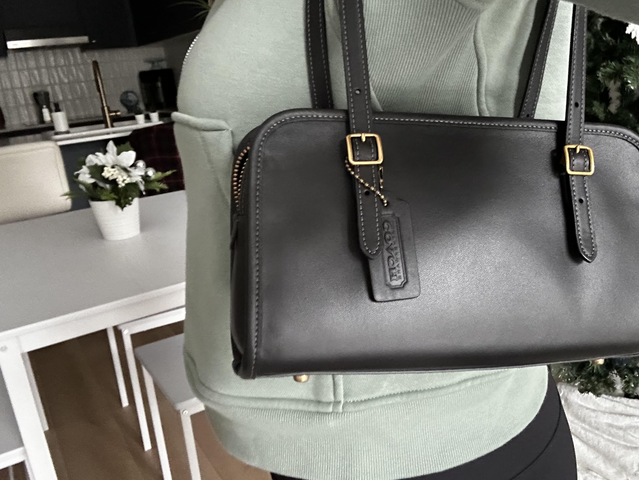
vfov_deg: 44.1
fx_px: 591
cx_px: 372
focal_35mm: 32
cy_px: 224
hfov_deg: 56.5
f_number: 1.9
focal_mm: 2.69
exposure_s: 1/30
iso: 640
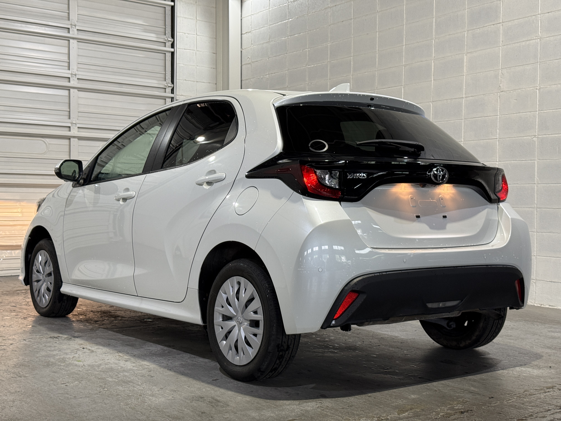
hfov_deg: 39.7
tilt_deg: -0.5
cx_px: 280
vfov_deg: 30.3
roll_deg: -0.8
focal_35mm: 48
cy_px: 210
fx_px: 778
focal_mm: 6.76
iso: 80
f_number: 1.78
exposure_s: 1/60
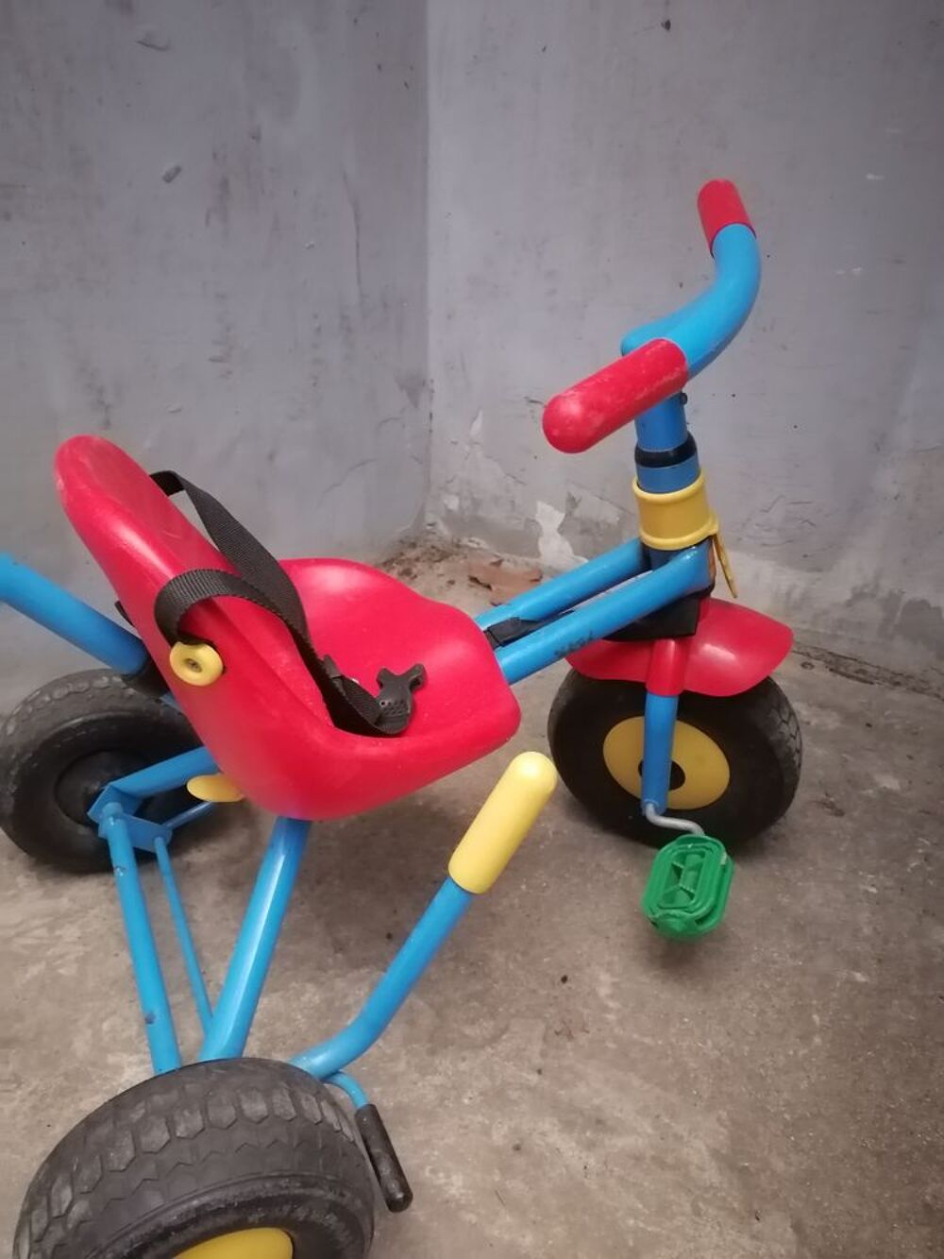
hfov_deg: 53.1
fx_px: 945
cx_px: 472
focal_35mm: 26
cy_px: 630
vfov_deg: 67.3
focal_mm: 5.3
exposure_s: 1/20
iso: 2000
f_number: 1.8
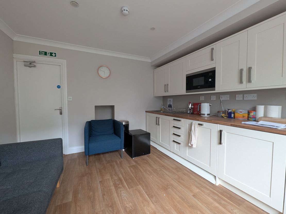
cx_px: 143
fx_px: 107
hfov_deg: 106.2
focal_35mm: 13
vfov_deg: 89.9
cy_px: 107
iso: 158
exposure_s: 1/23.8
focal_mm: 1.95
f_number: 2.2
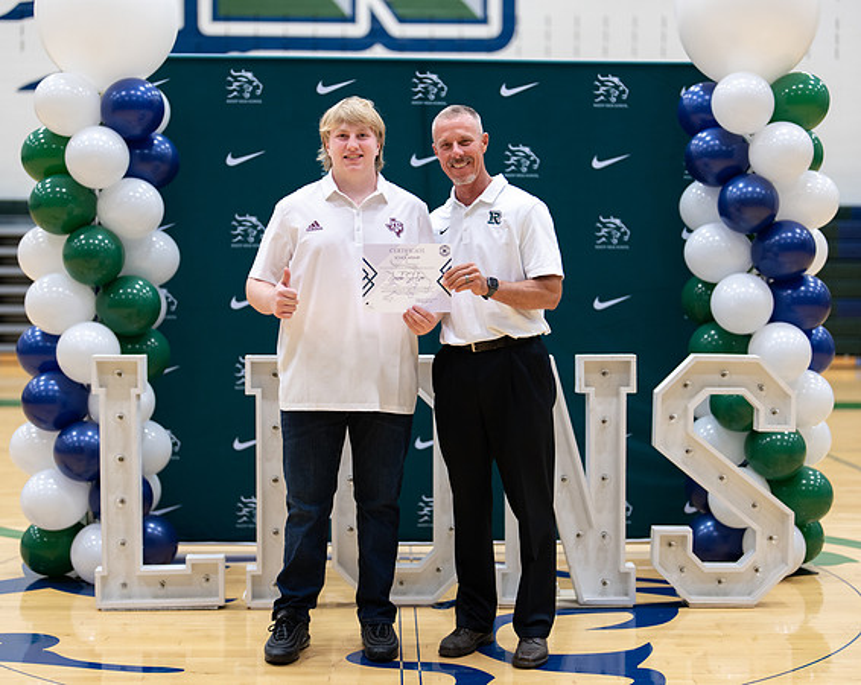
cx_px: 423
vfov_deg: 25.8
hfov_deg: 32.1
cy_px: 345
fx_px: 1495
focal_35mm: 59
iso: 400
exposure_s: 1/320
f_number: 1.2
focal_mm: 50
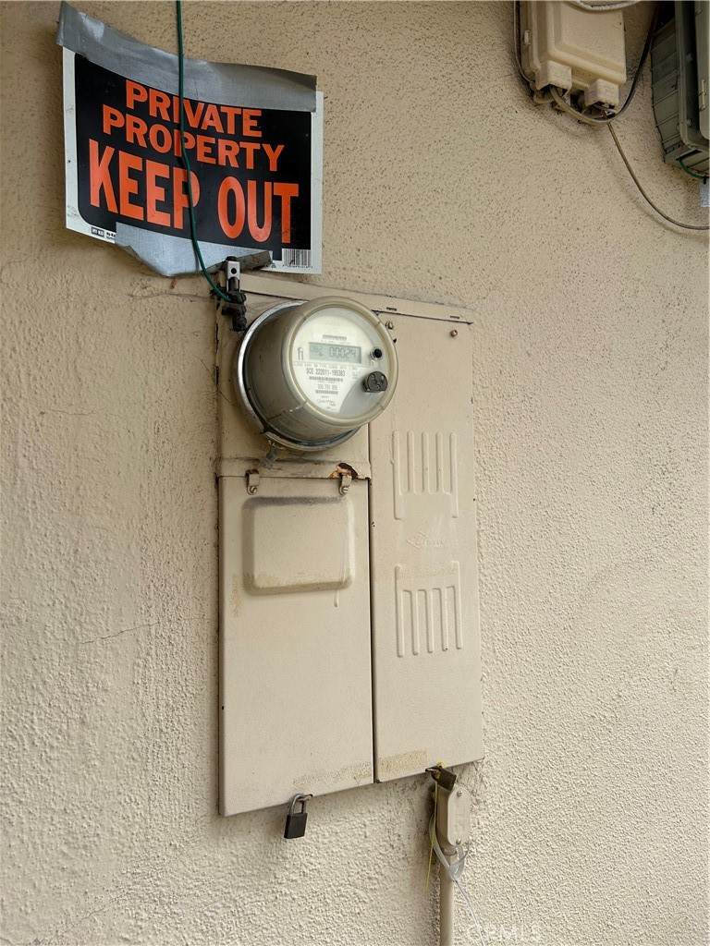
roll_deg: -1.5
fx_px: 711
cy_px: 473
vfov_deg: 67.3
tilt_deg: +1.4
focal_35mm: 26
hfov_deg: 53.1
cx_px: 355
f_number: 1.5
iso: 50
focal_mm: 5.7
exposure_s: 1/1468
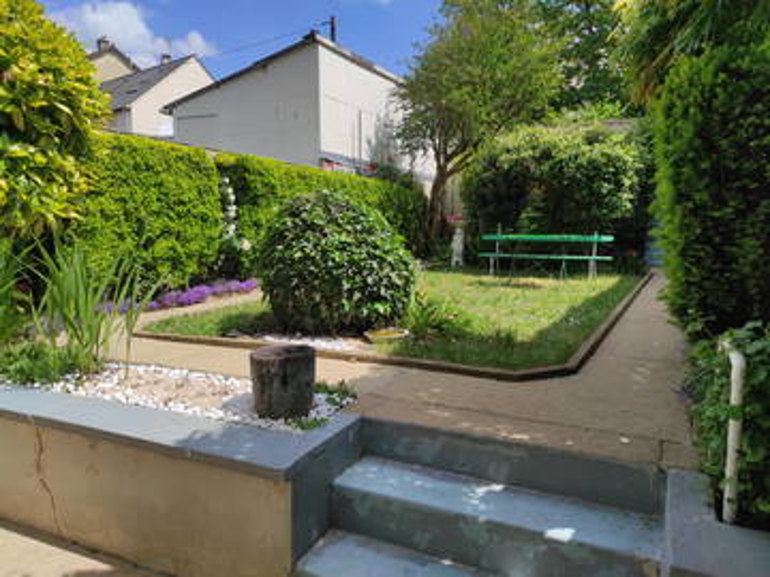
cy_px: 288
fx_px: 556
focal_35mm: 25
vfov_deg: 54.9
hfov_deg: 69.4
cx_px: 385
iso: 100
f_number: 1.89
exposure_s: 1/3080
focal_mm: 5.43
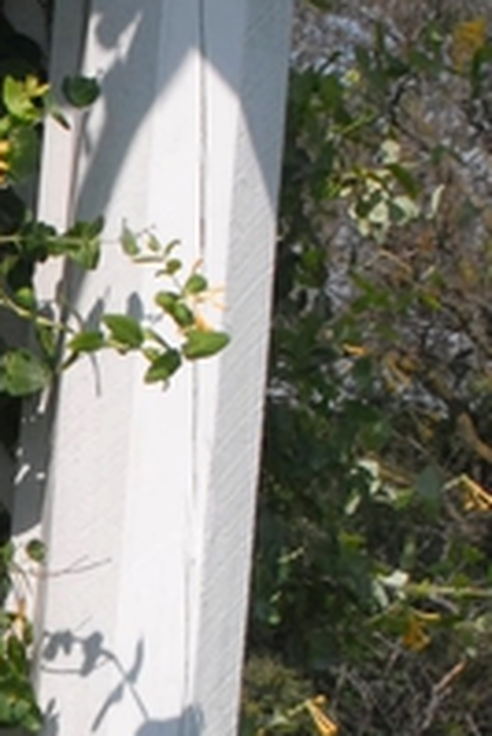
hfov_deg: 5.8
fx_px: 4747
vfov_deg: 8.8
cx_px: -453
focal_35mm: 232
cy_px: 681
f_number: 13
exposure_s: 1/640
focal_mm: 30
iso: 400
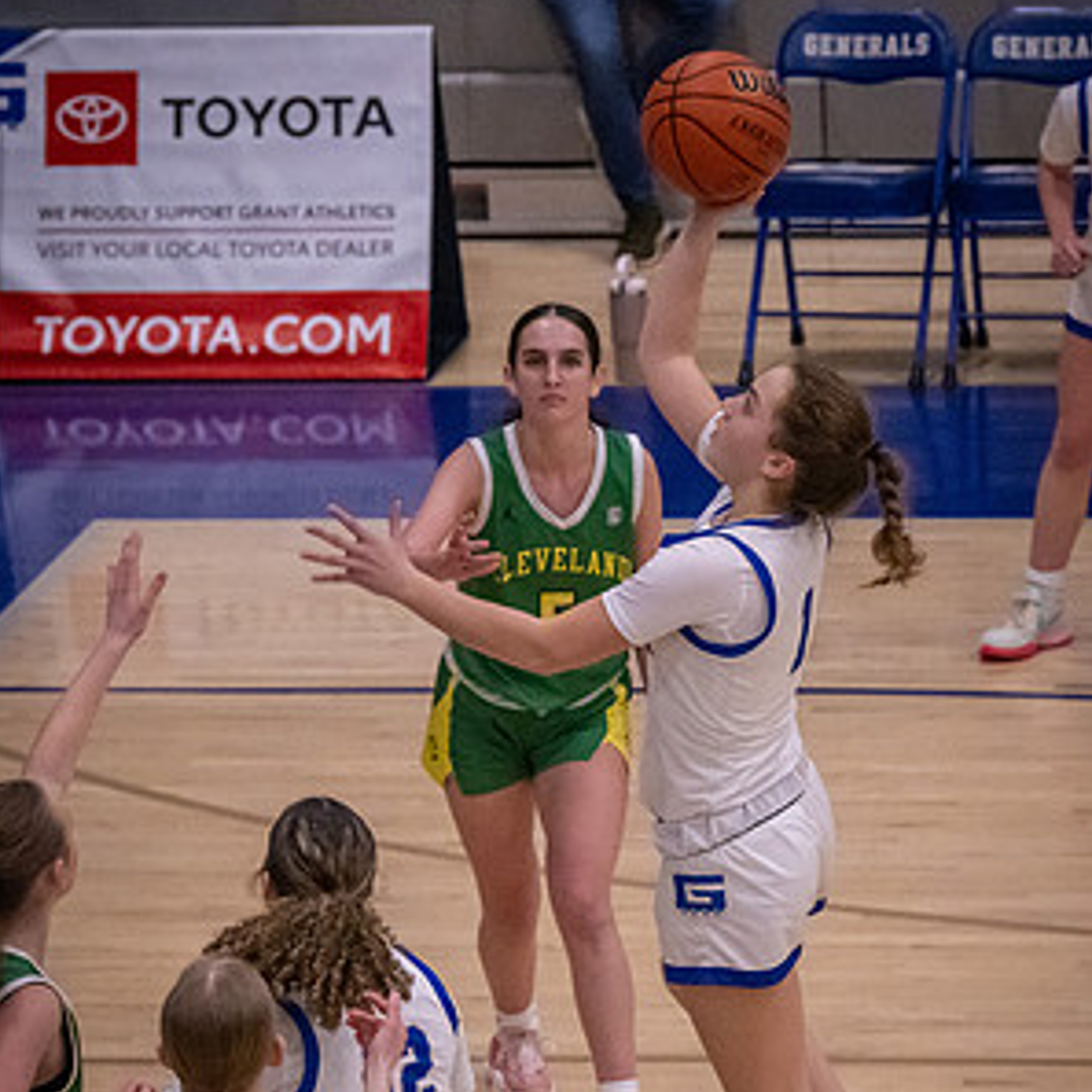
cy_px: 691
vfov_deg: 5.6
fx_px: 11135
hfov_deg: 5.6
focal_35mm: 312
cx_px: 766
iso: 11400
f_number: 6.3
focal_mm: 160
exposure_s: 1/1000
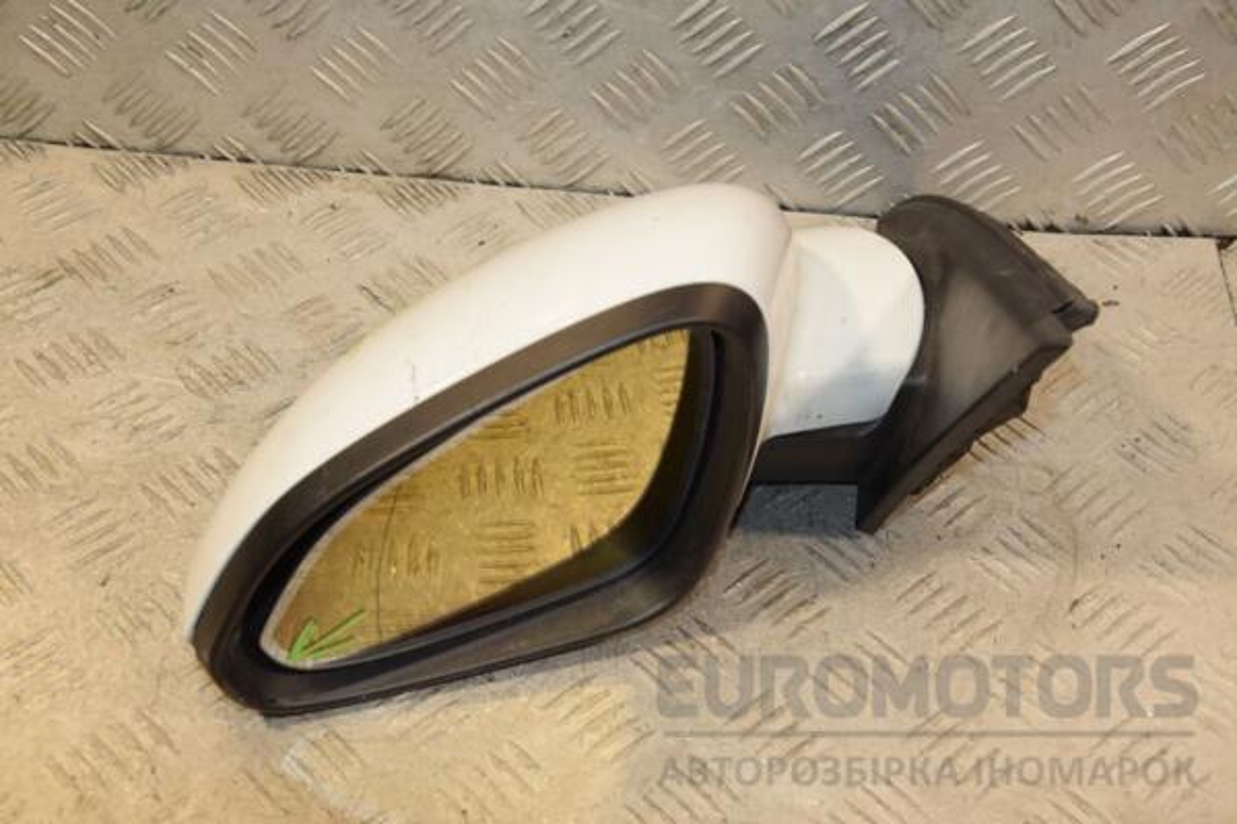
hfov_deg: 37.9
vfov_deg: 25.8
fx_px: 1804
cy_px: 412
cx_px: 618
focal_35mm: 52
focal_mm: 35
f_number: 8
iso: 800
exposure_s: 1/200
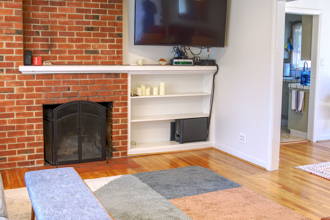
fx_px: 394
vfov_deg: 31.2
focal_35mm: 43
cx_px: 146
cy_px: 94
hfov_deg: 45.3
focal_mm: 21
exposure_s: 1/6
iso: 100
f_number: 5
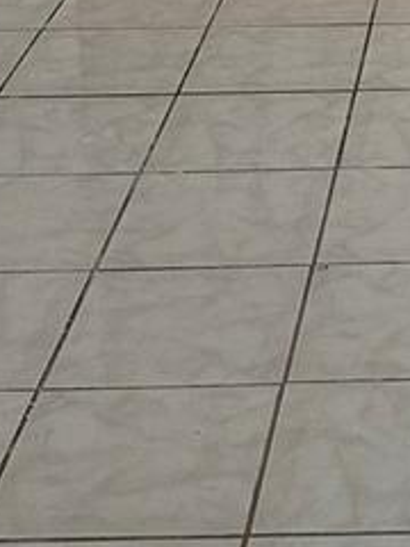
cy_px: -267
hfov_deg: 11.9
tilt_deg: -12.4
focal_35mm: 120
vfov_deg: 15.2
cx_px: 588
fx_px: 1895
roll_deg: -0.8
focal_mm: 6.86
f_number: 1.78
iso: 200
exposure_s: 1/120
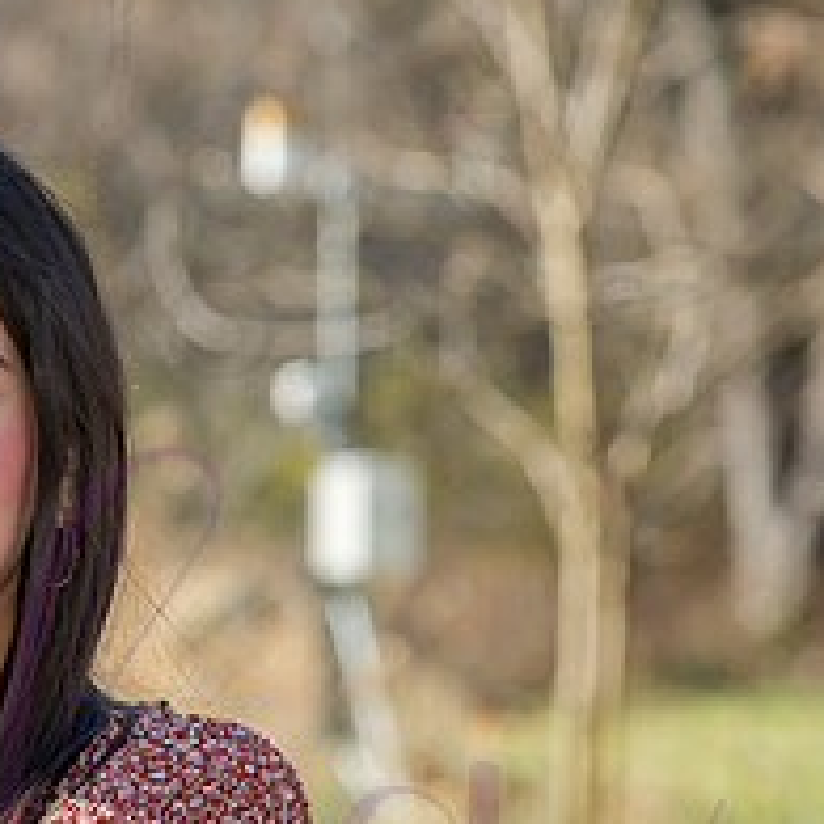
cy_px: 535
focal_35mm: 341
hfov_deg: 5.1
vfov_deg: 5.1
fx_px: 9184
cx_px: -123
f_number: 8
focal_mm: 135
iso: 400
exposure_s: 1/500
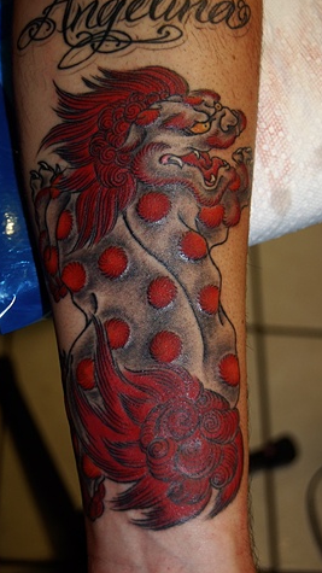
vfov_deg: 29.0
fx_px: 1109
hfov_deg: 16.5
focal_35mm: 73
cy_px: 285
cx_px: 155
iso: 400
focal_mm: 46
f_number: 5.3
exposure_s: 1/60
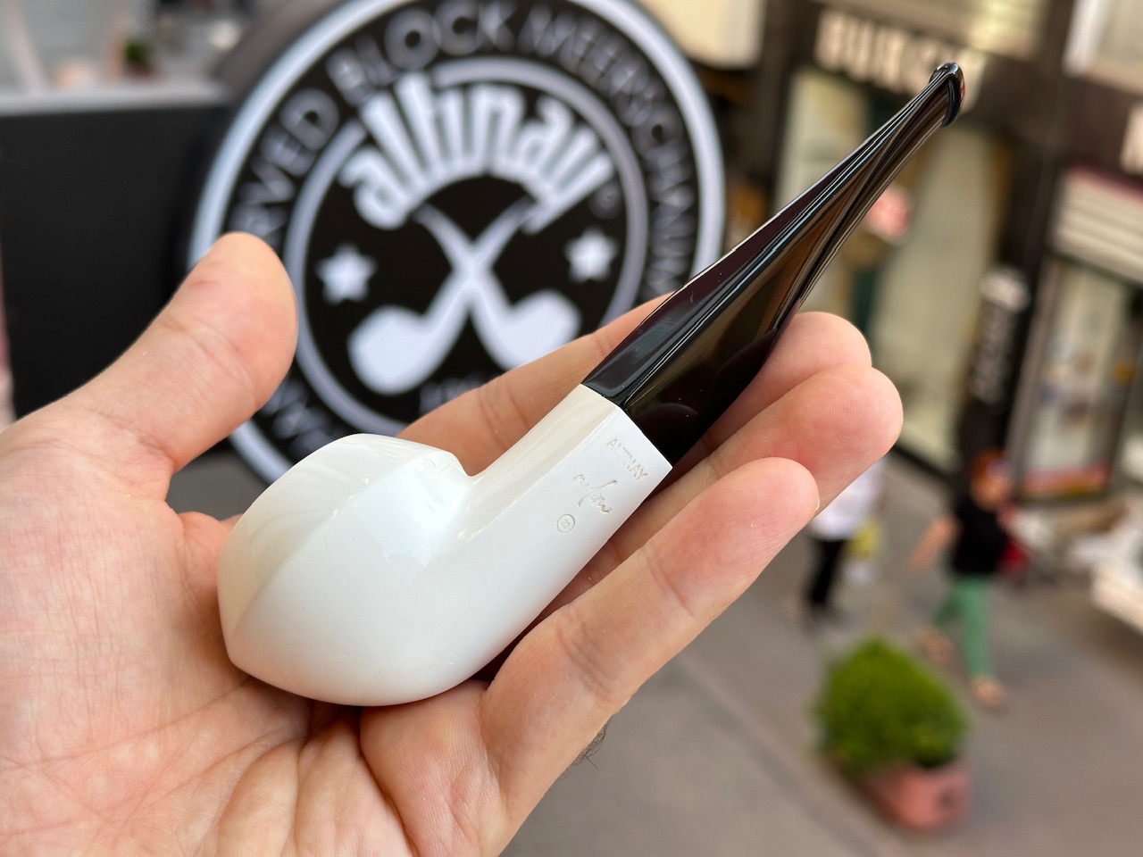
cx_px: 572
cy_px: 428
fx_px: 1585
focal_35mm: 48
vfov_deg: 30.3
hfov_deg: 39.7
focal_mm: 6.86
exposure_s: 1/430
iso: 64
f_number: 1.78
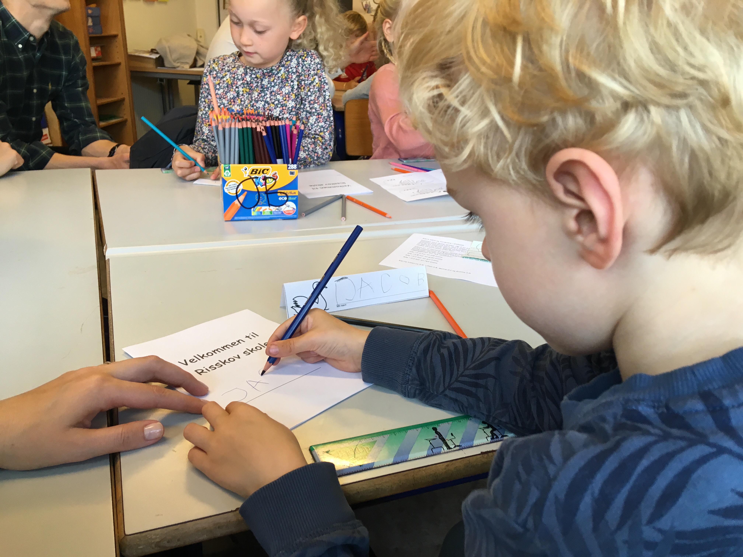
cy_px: 278
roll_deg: -2.0
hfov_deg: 61.7
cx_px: 372
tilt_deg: -23.1
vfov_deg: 48.2
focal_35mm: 29
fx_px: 622
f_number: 2.2
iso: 40
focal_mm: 4.15
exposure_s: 1/33
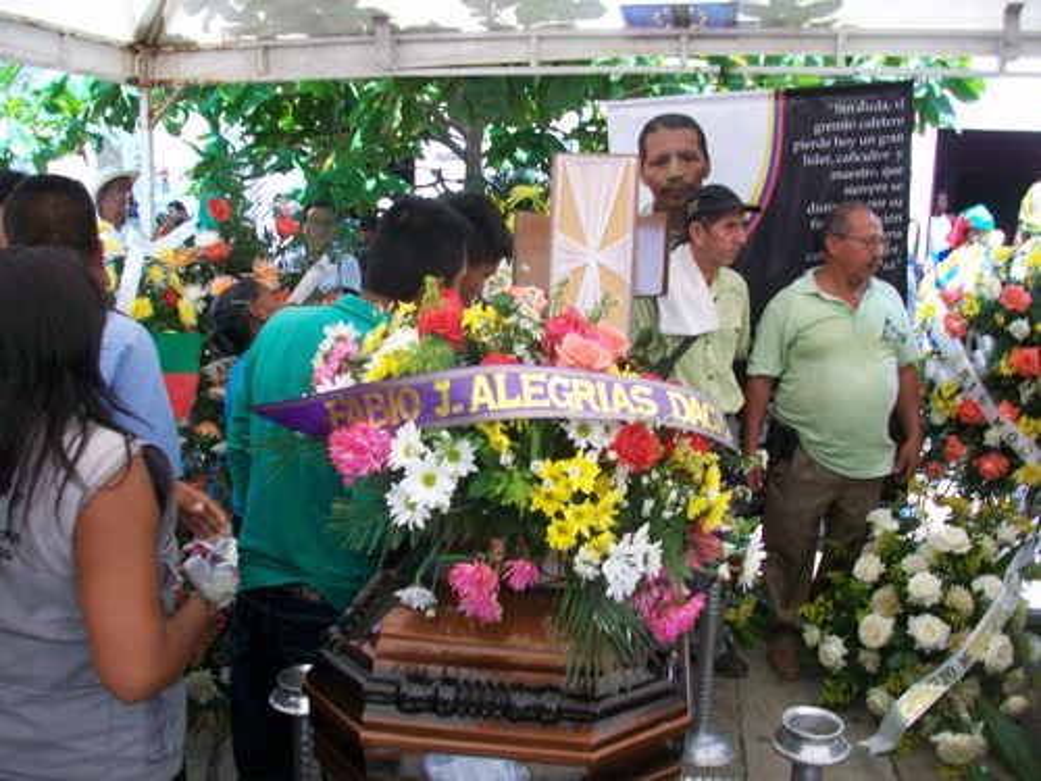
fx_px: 962
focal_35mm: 32
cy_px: 390
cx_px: 520
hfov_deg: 56.8
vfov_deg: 44.2
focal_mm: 5.7
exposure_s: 1/160
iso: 64
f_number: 2.8
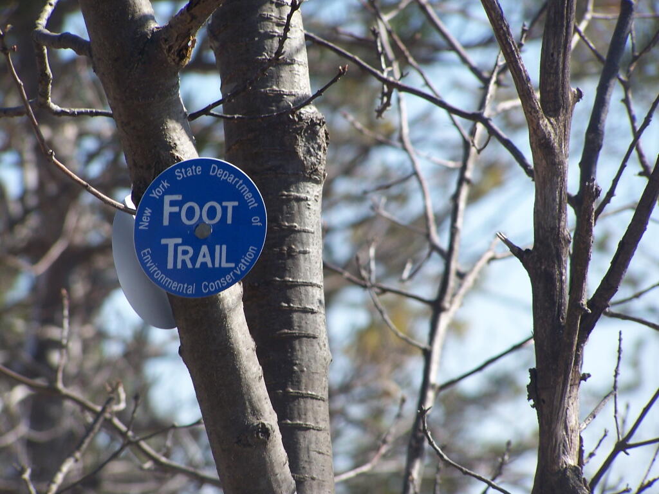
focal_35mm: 268
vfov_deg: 5.5
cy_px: 247
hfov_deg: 7.4
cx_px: 330
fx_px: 5102
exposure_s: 1/640
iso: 80
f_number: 3.6
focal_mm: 44.4
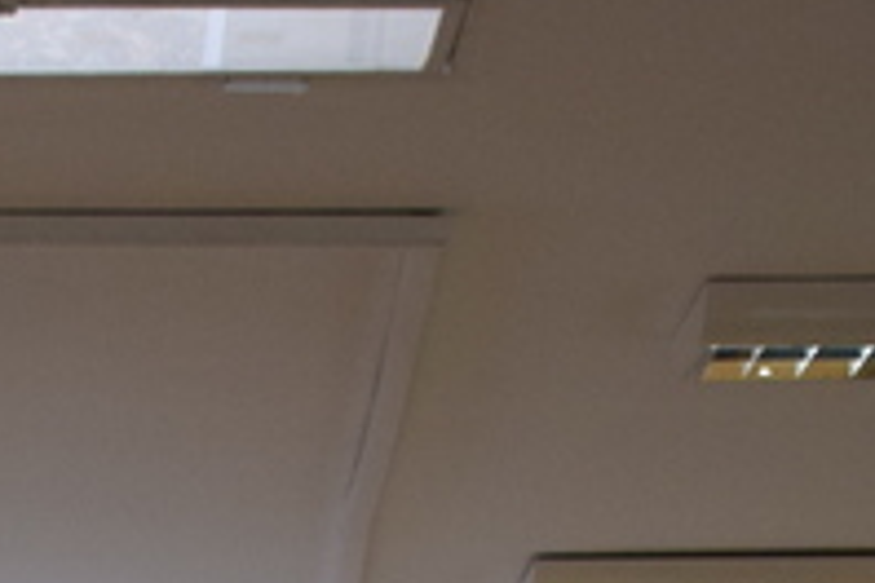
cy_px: 1407
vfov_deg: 6.1
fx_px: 5274
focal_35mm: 217
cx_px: -186
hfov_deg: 9.4
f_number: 4.2
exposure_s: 1/60
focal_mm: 28
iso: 1000
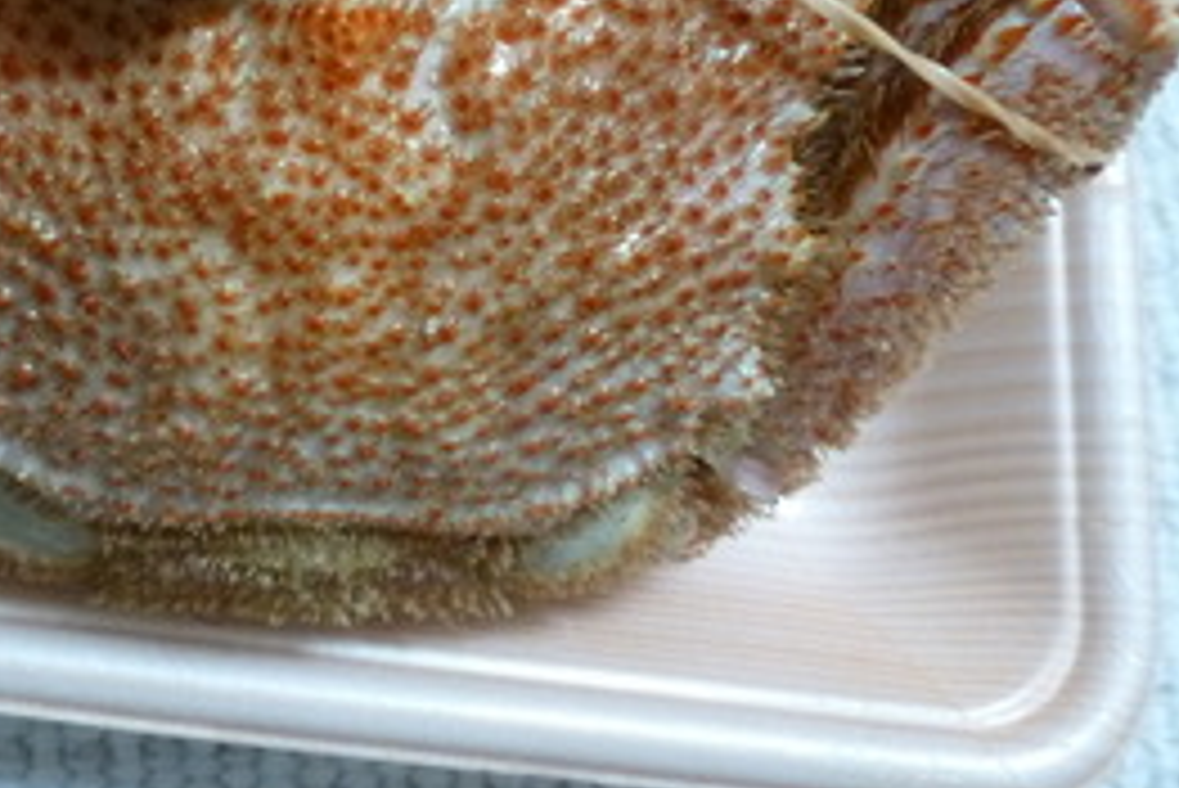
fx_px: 1311
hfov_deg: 46.6
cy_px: 115
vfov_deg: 32.2
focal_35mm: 40
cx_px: 288
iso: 400
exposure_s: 1/20
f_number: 3.3
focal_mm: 4.3
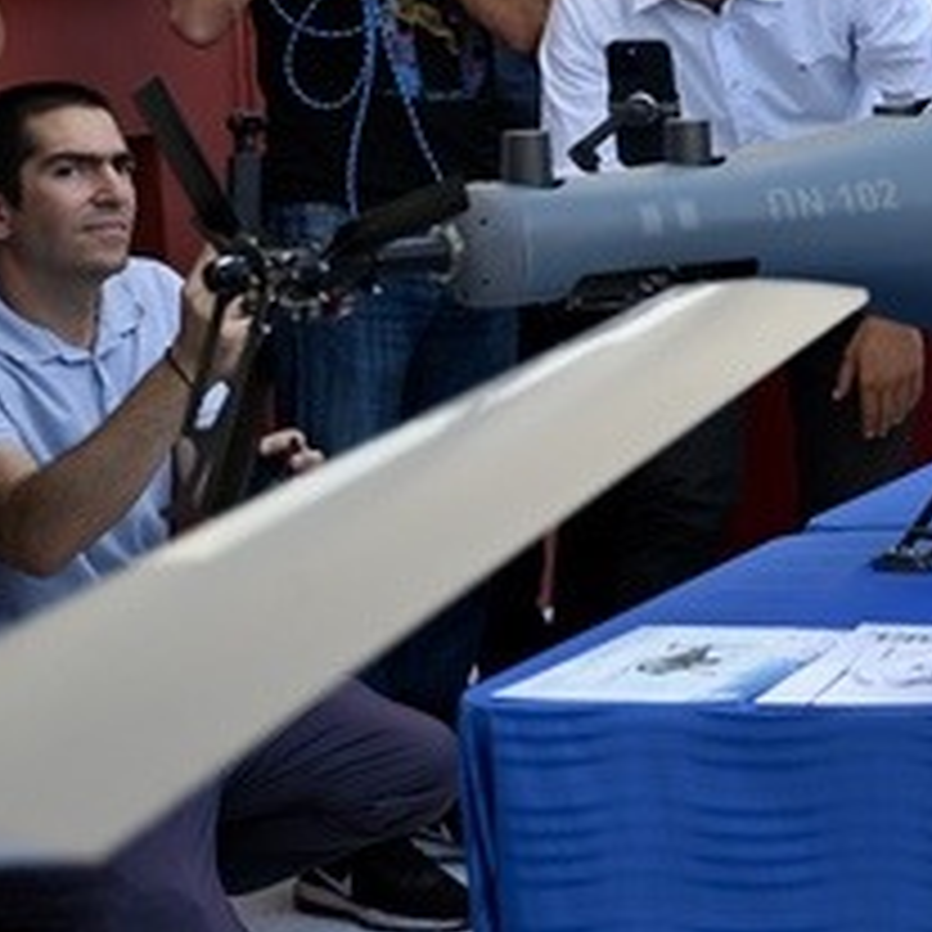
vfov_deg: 13.2
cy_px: 45
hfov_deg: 12.4
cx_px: 1549
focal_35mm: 131
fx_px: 3990
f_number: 2.8
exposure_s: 1/500
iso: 160
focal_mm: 40
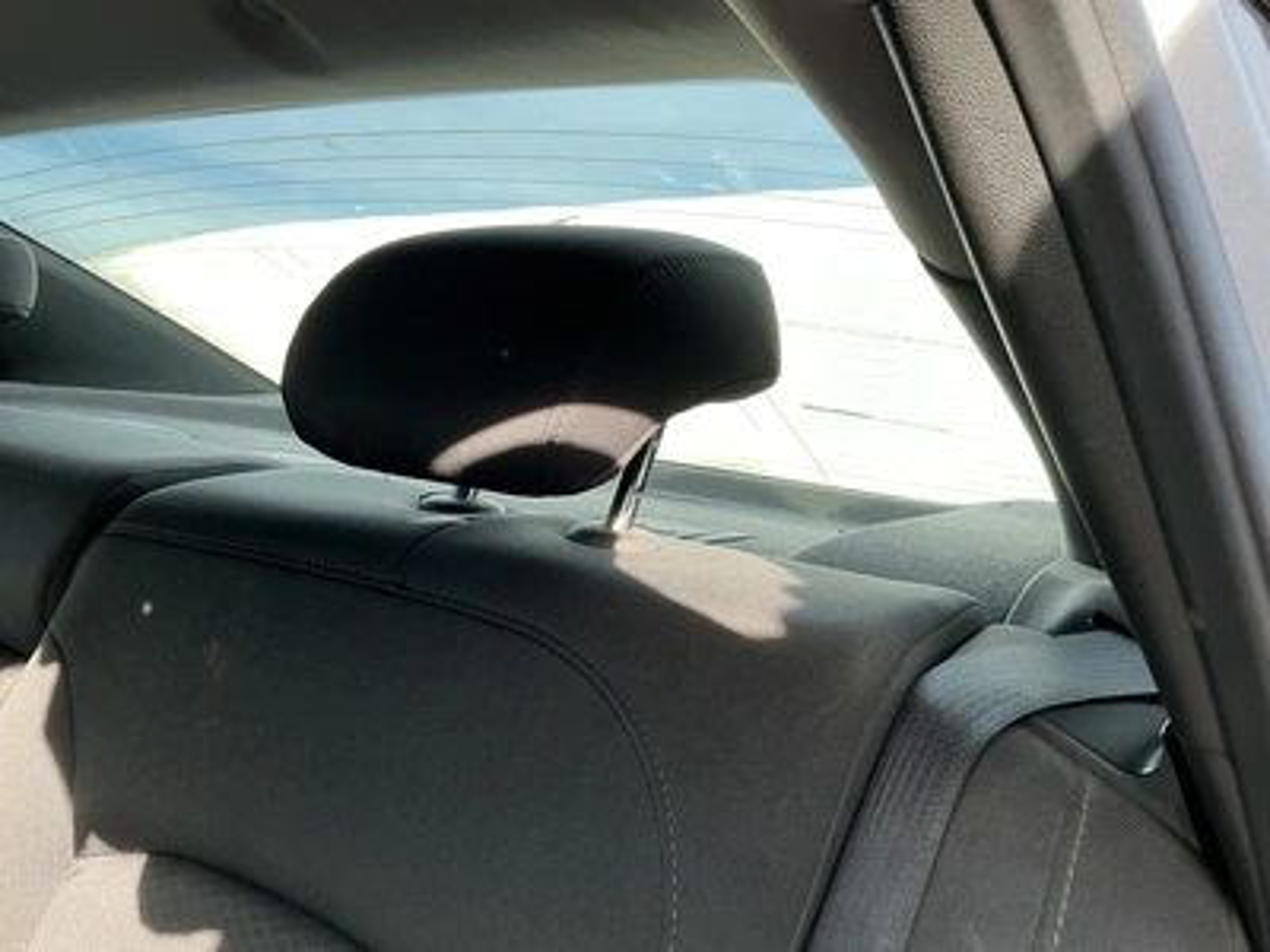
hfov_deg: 63.4
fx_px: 1027
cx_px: 635
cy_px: 476
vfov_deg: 49.7
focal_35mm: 28
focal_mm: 3
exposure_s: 1/139
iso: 16
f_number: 1.8
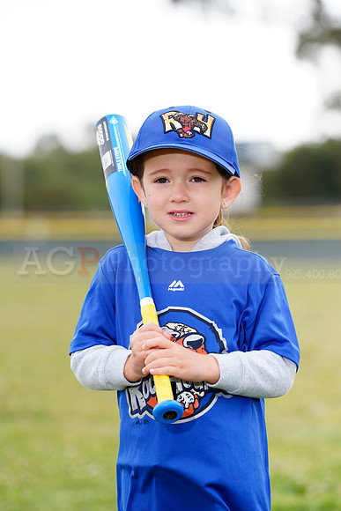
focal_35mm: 175
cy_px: 256
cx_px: 170
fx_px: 2485
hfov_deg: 7.9
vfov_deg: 11.7
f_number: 4.5
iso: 100
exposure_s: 1/250
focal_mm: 175
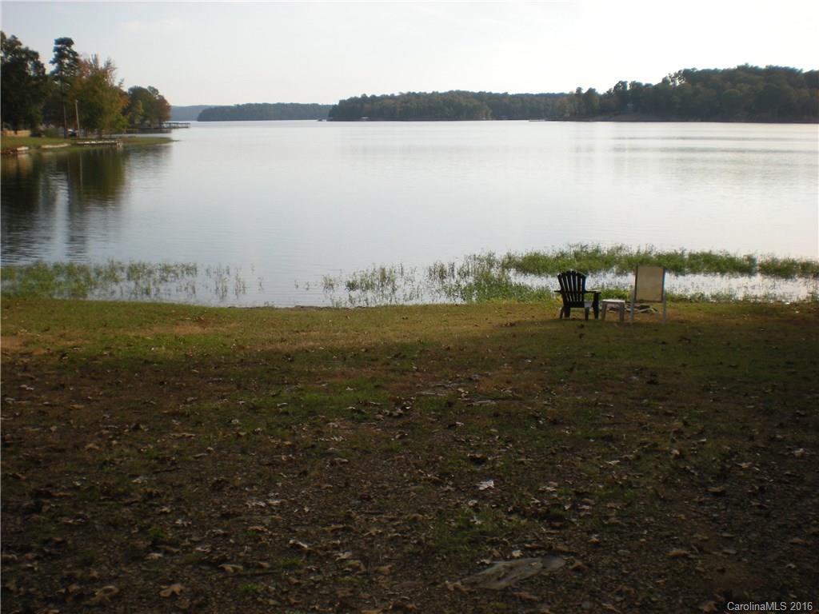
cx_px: 410
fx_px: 899
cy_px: 307
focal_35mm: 38
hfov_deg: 49.0
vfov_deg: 37.7
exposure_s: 1/396
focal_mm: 6.3
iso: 89
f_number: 4.6
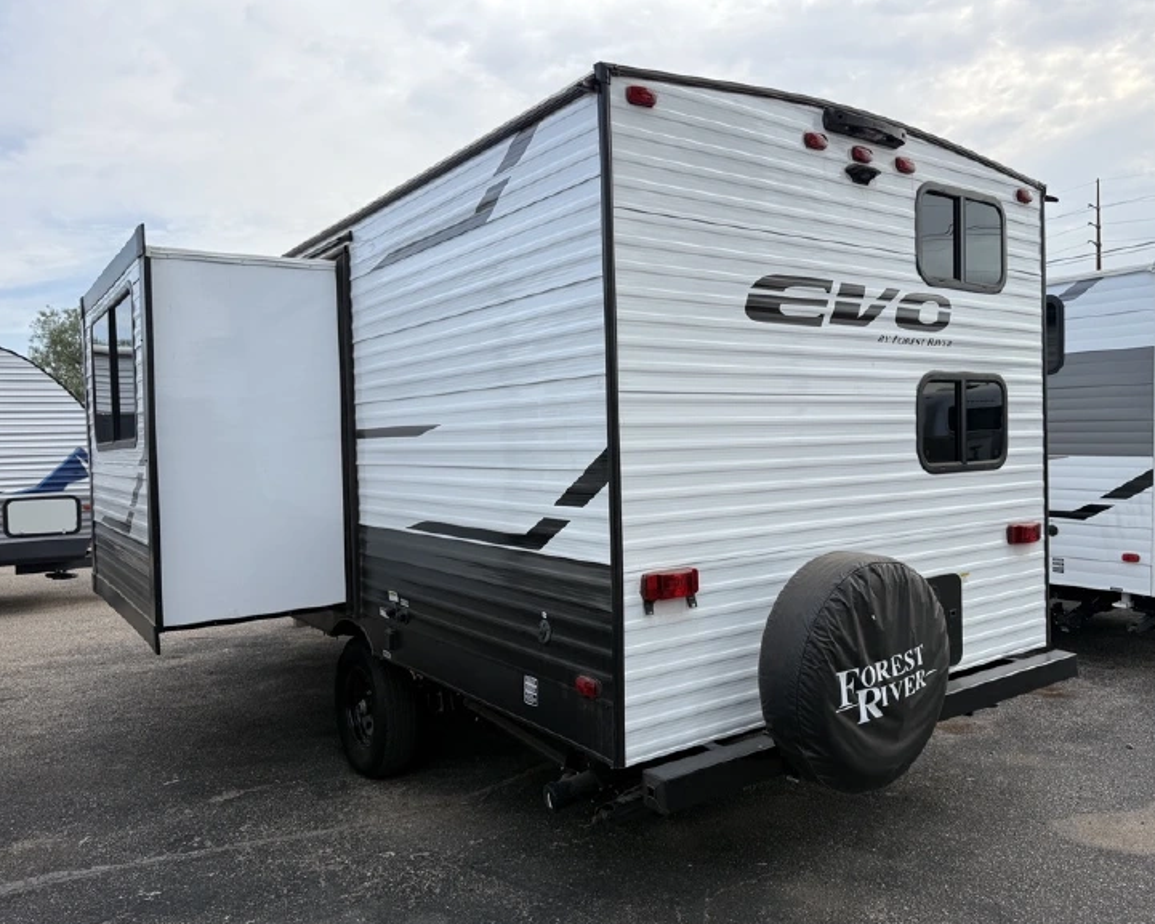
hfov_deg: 66.0
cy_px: 468
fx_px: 889
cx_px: 615
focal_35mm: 26
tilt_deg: +2.2
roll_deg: +0.2
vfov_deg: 54.9
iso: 80
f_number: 1.78
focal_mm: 6.76
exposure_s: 1/2611
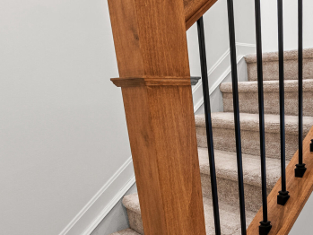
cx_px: 279
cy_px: 187
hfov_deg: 49.5
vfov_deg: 41.2
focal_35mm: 33
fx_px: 298
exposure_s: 1.3
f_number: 11
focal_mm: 16
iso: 400
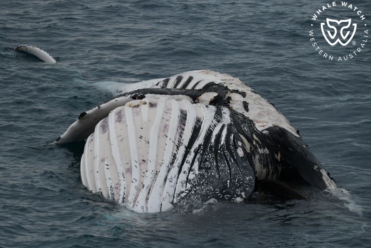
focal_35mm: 240
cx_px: 186
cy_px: 124
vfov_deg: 5.7
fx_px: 2473
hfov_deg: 8.6
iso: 1600
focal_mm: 240
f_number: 5.6
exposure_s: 1/8000
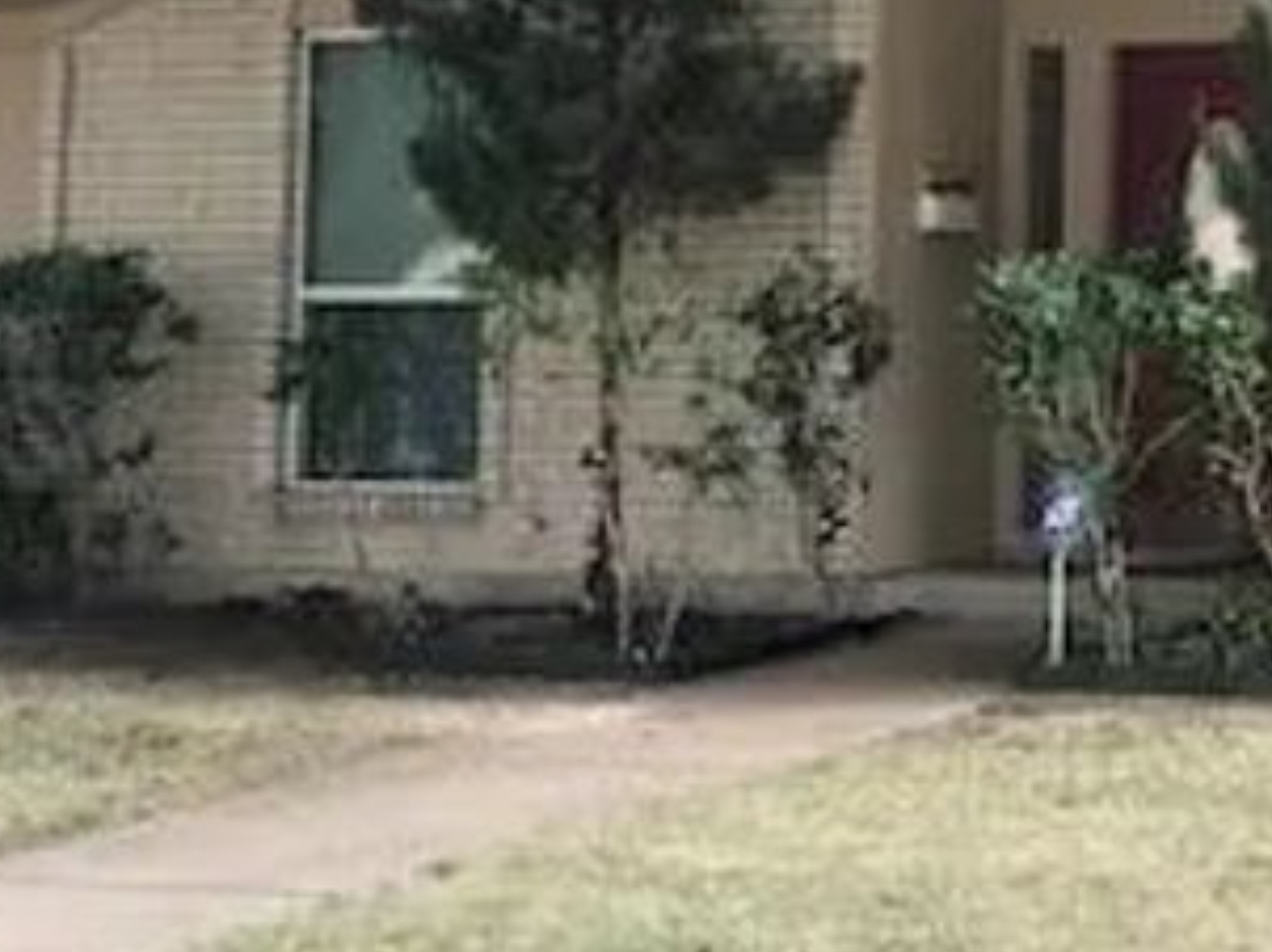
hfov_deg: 19.2
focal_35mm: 95
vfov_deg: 15.3
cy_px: 80
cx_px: 1622
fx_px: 3488
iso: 20
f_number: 1.8
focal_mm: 3.99
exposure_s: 1/240
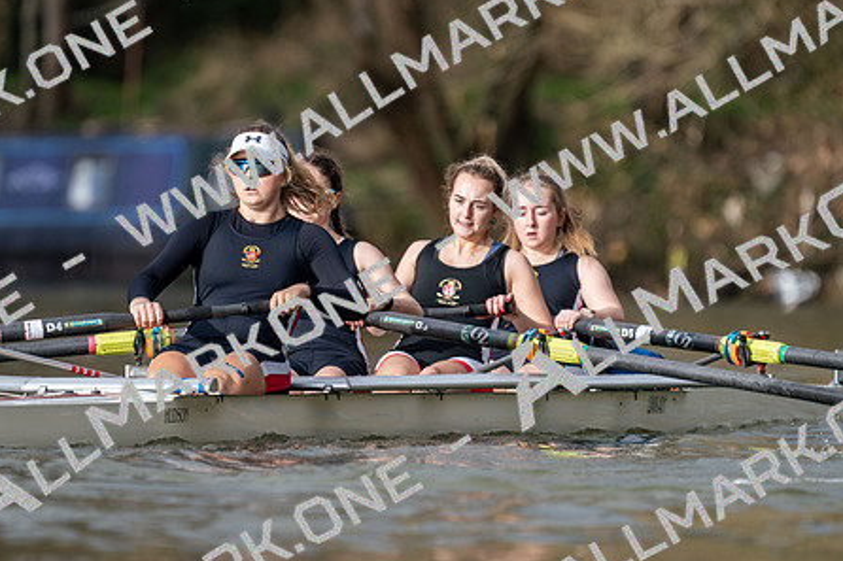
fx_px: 18281
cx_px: 350
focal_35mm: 781
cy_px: 252
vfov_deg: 1.8
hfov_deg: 2.6
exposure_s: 1/1600
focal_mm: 600
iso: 400
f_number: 6.3
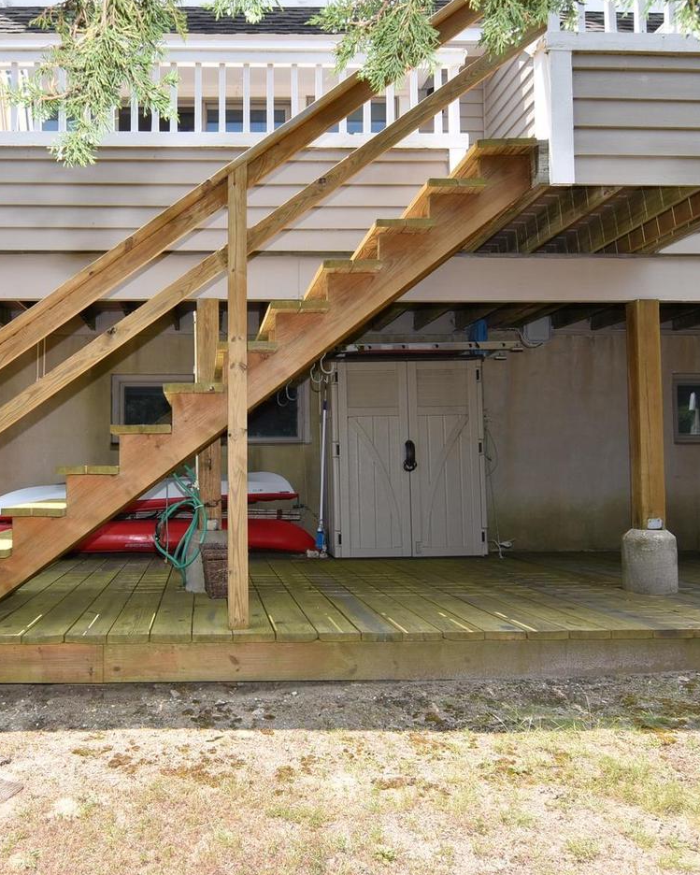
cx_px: 215
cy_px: 445
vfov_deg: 66.0
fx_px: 673
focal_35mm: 26
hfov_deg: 53.5
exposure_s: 1/100
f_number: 13
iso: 200
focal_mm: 12
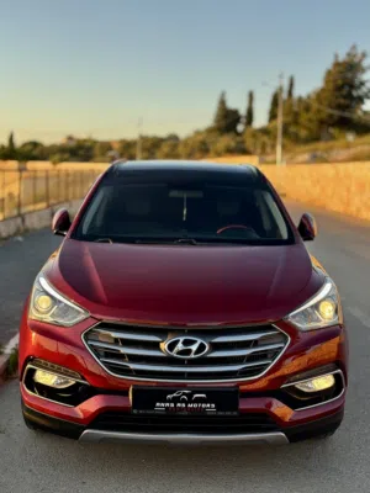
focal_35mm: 48
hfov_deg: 30.3
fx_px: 684
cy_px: 246
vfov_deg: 39.7
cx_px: 185
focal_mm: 6.76
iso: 64
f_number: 1.78
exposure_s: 1/172
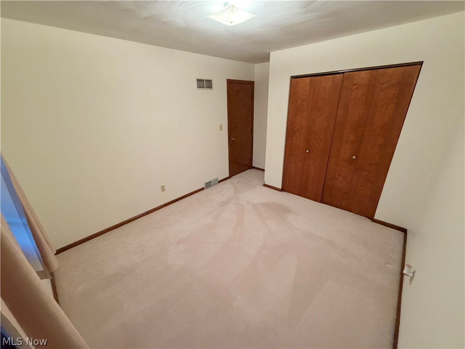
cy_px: 174
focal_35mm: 14
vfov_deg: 85.7
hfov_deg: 102.1
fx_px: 188
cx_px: 232
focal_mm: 2.22
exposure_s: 1/60
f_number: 2.2
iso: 500
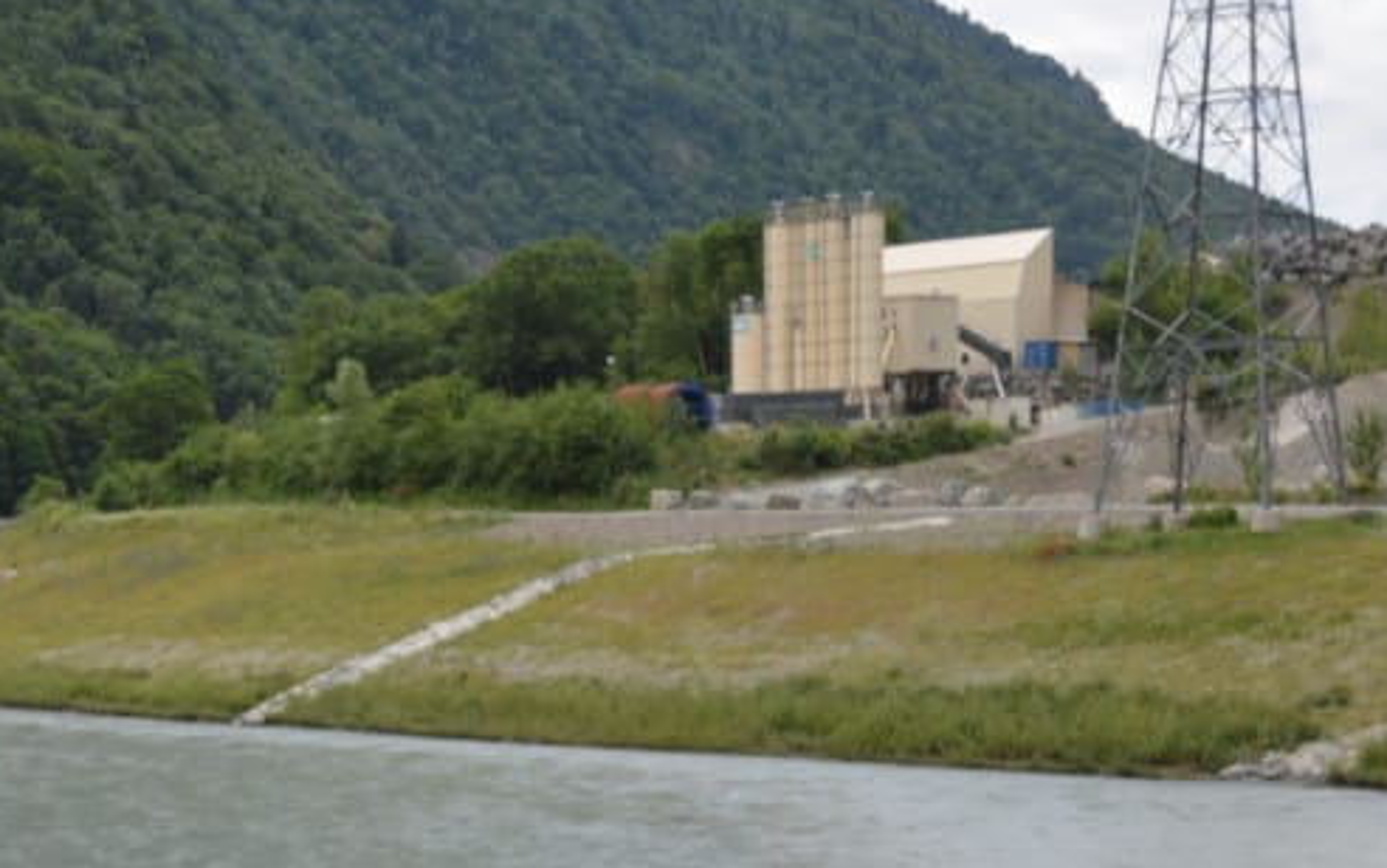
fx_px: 3405
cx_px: 209
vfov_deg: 14.3
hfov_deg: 22.6
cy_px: 861
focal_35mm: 90
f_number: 6.3
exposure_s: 1/160
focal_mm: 29
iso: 100
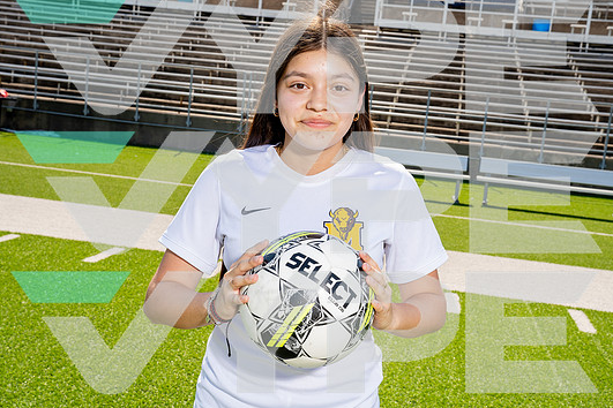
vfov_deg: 28.6
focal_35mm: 47
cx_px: 308
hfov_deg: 41.9
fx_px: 800
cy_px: 193
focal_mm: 43
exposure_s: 1/250
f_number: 11
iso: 320
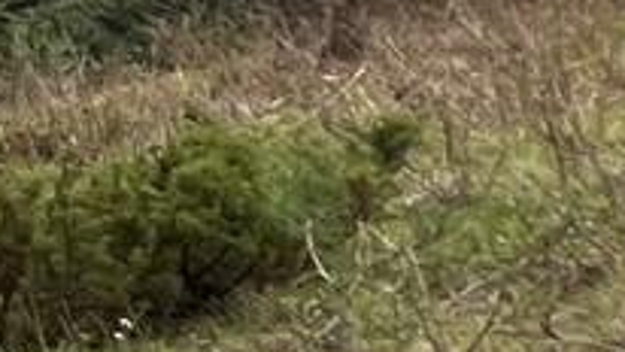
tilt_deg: +26.1
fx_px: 1823
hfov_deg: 9.5
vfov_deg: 8.8
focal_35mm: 110
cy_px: -753
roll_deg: -2.6
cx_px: -1572
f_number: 1.8
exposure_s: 1/127
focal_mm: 1.57
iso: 32
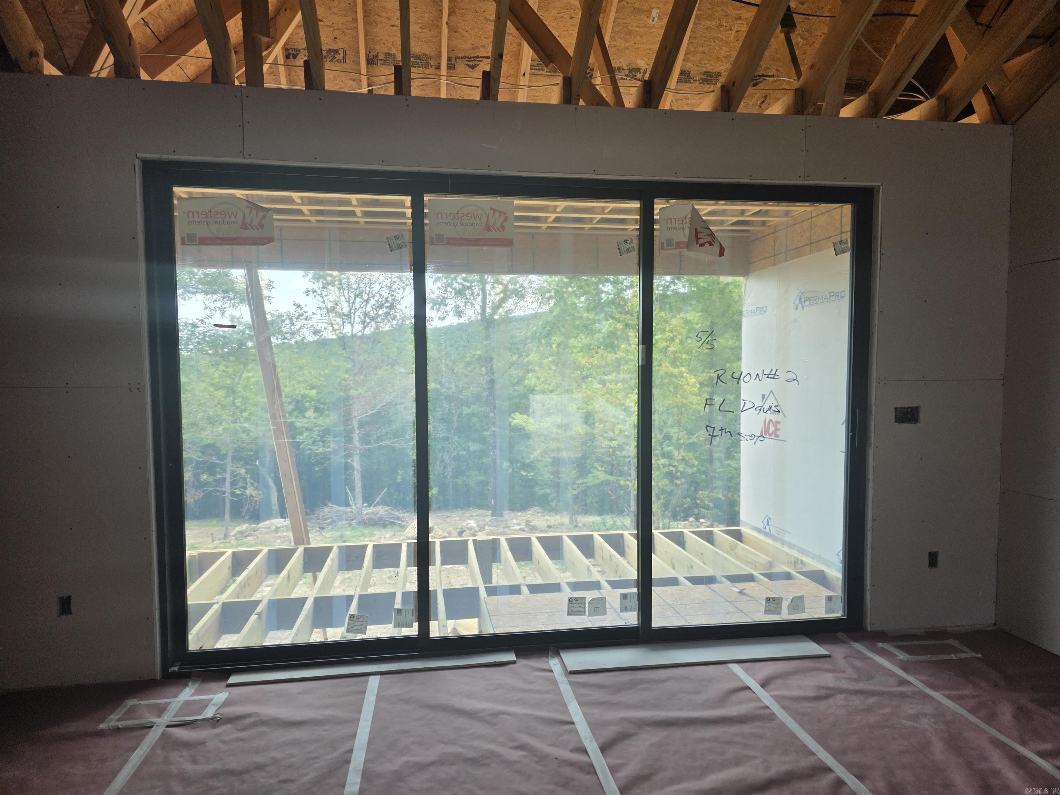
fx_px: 704
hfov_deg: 73.9
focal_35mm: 23
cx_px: 530
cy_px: 398
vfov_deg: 58.9
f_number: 1.7
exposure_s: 1/180
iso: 32
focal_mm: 6.3
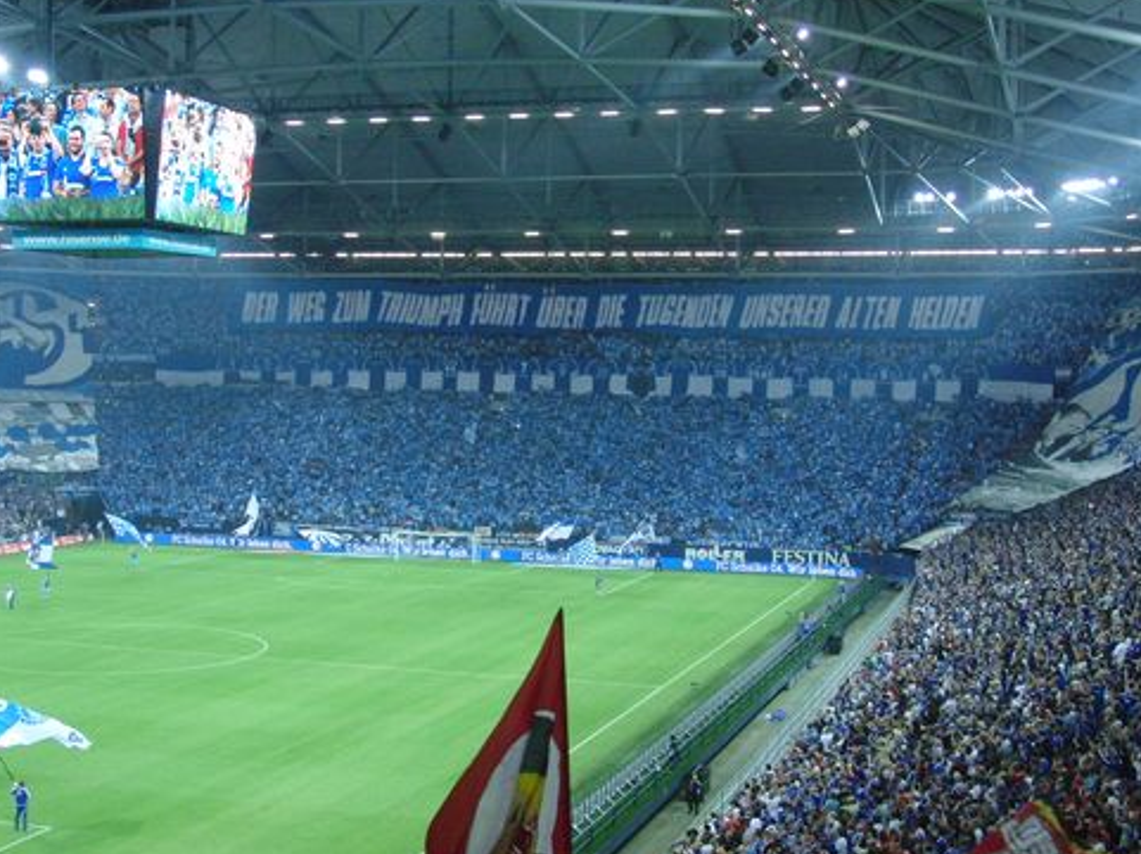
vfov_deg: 28.5
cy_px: 397
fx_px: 1680
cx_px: 588
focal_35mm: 51
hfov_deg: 37.5
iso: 400
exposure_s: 1/80
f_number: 3.7
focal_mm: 7.54
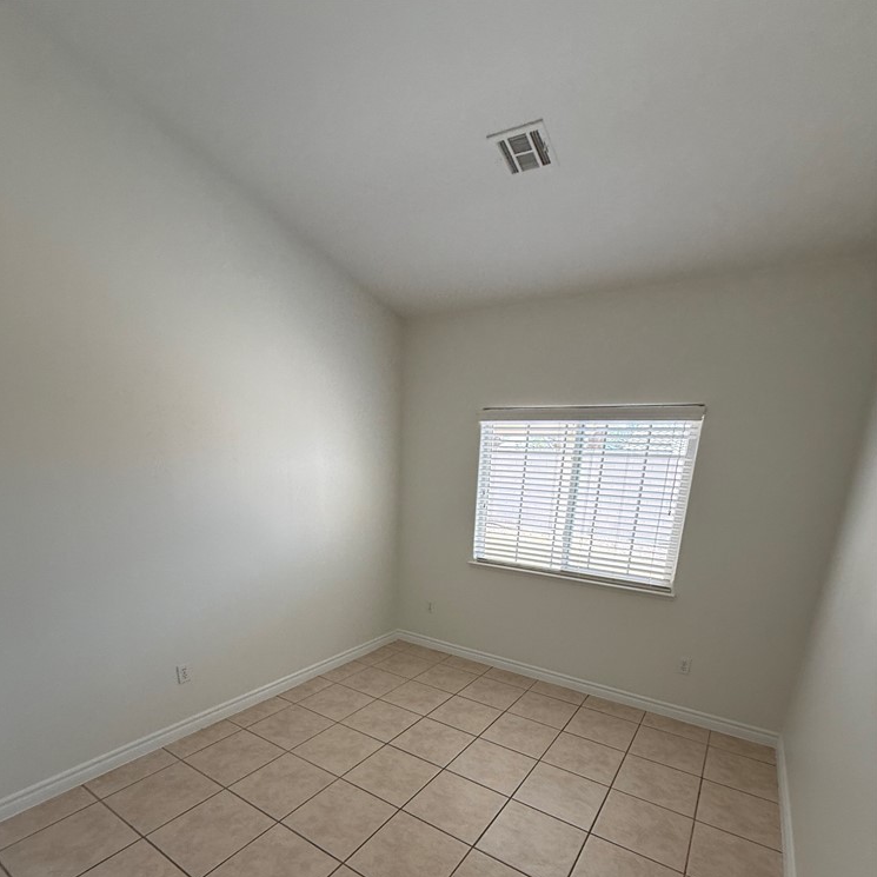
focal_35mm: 17
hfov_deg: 84.0
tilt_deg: -9.7
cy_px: 599
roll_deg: -1.7
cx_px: 428
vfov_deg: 80.6
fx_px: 487
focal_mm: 2.22
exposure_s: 1/99
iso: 125
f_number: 2.2
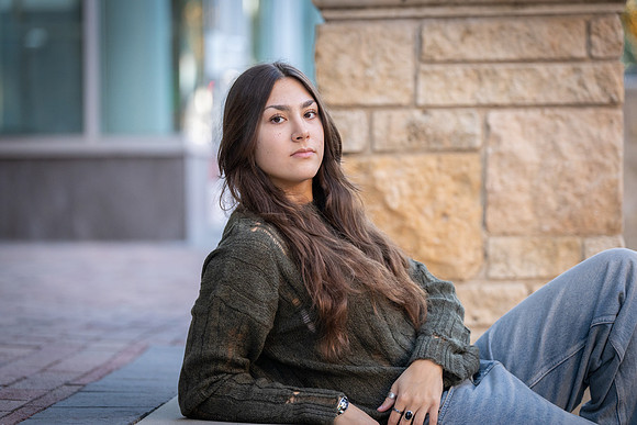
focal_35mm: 131
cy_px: 212
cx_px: 318
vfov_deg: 10.4
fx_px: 2326
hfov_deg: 15.6
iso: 2000
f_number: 2.8
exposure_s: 1/320
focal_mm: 127
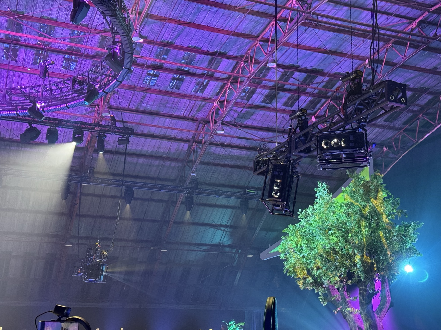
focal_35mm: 48
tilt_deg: +14.8
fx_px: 612
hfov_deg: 39.7
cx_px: 220
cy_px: 165
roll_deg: -1.1
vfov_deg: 30.3
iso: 500
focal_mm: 6.76
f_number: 1.78
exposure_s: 1/40
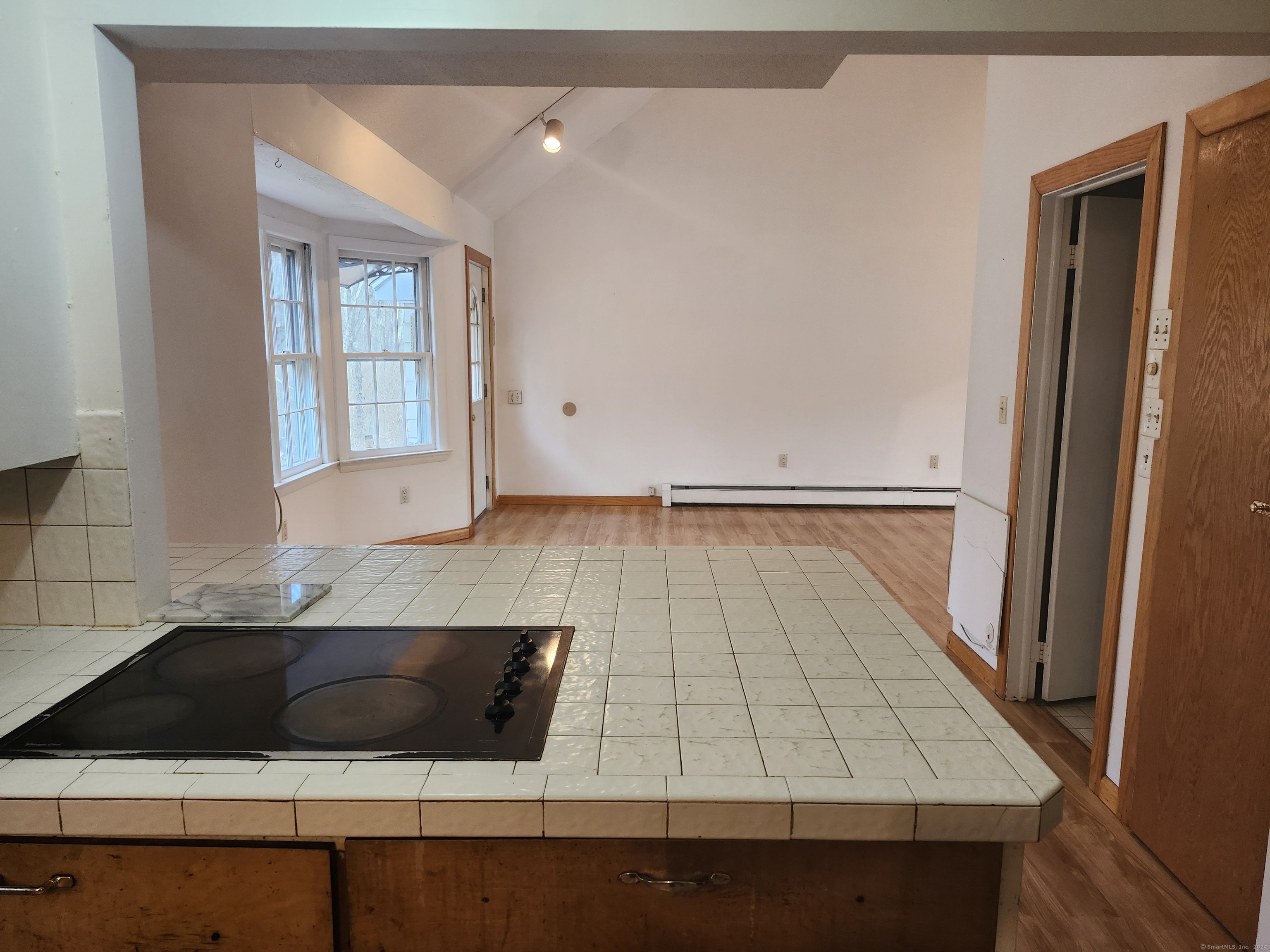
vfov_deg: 58.9
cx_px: 635
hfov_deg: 73.9
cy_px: 476
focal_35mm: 23
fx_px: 844
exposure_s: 1/120
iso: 250
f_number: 1.8
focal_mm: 5.54
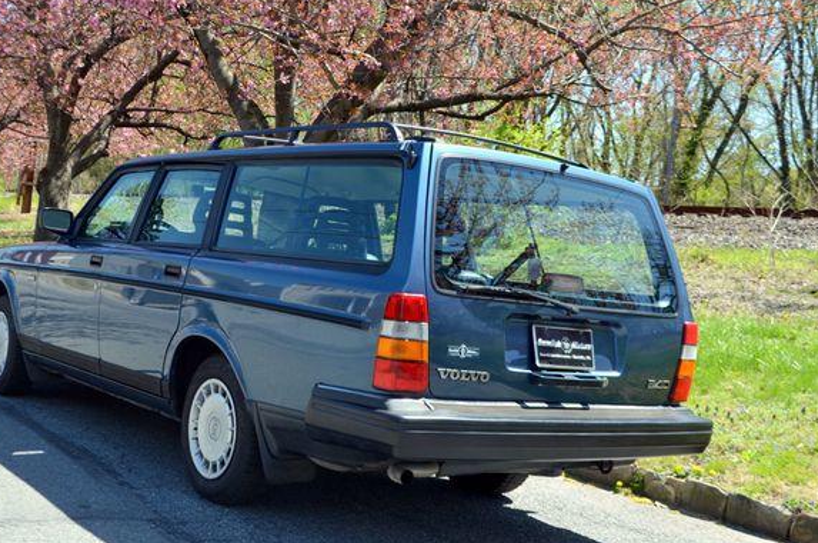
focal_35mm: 49
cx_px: 367
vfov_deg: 27.7
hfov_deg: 40.7
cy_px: 277
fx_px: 1101
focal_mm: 29
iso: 200
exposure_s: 1/200
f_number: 7.1
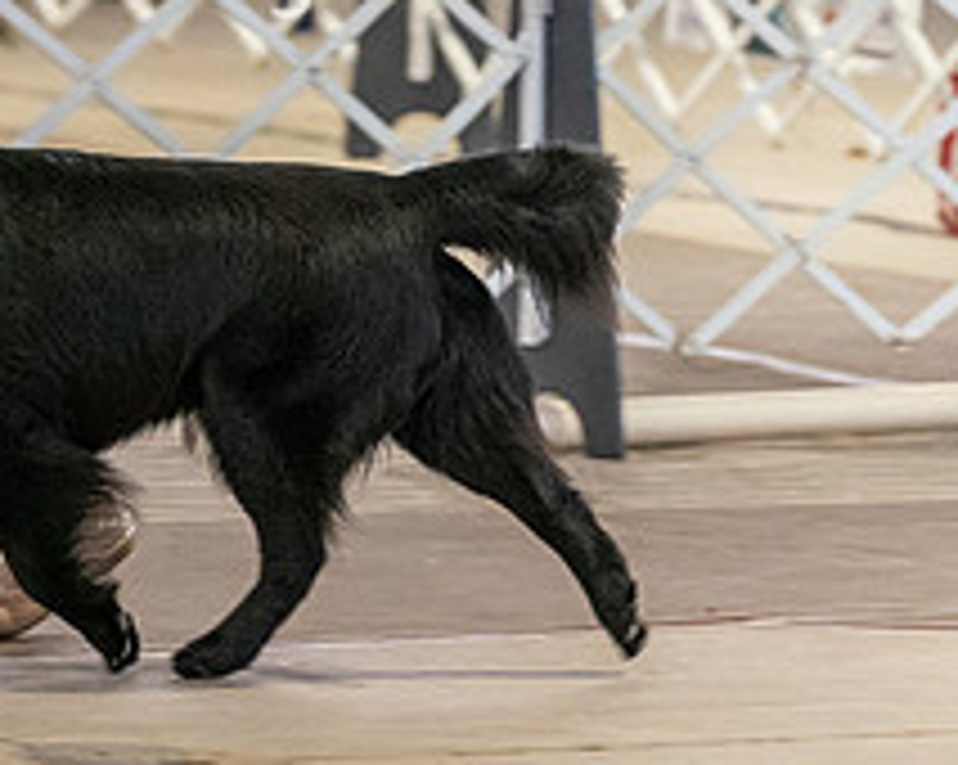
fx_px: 13824
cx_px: -241
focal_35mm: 488
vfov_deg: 3.2
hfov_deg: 4.0
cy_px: 130
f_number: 3.5
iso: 6400
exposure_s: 1/250
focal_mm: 164
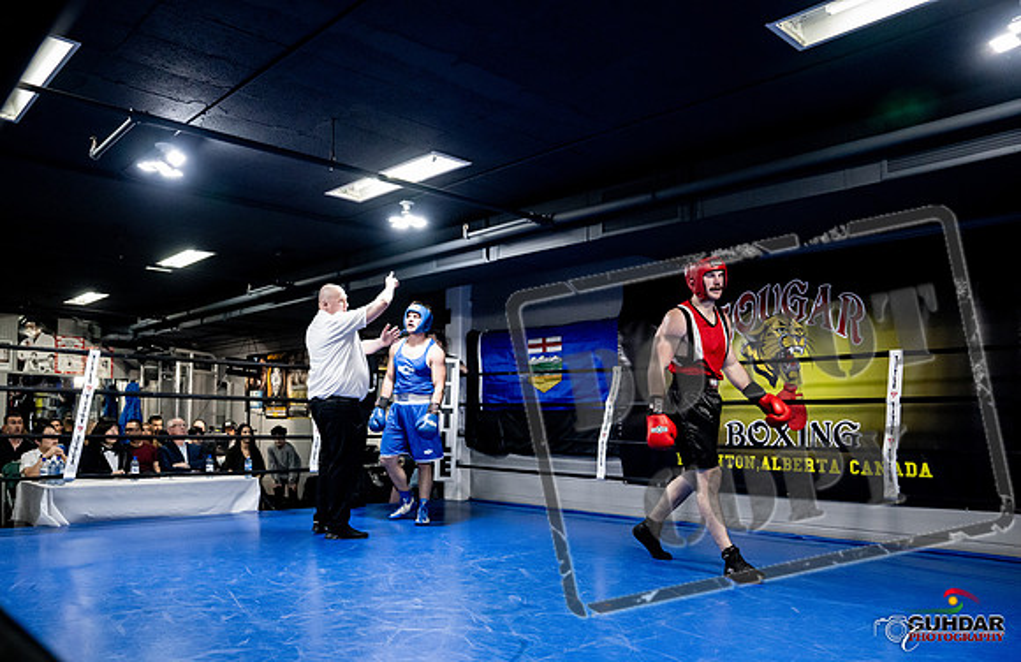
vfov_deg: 47.3
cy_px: 377
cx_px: 455
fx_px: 754
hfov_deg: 68.0
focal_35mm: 27
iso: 8000
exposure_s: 1/1000
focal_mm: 24
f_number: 2.8
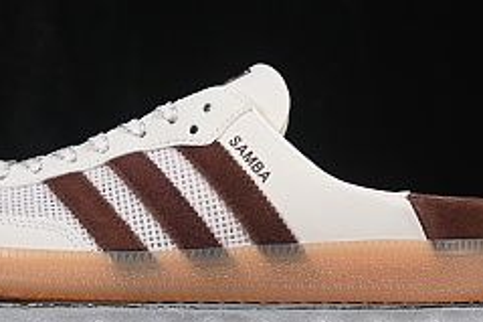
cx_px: 180
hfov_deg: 13.1
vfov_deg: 8.7
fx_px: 2105
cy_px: 92
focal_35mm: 157
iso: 160
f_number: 8
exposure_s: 1/80
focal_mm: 50
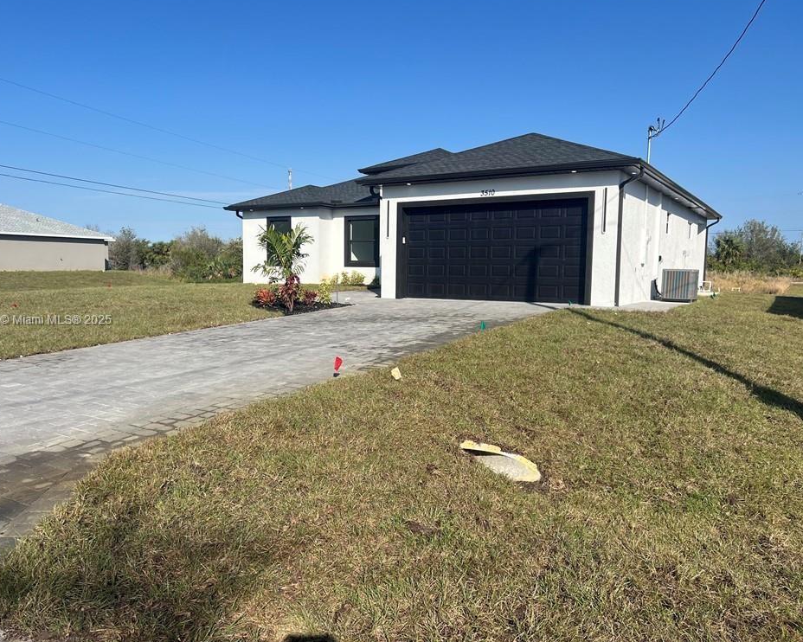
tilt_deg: -4.8
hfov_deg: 62.2
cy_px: 321
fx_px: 665
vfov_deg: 51.5
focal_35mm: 28
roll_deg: -0.2
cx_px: 375
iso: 50
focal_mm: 5.7
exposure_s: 1/5319
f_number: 1.5
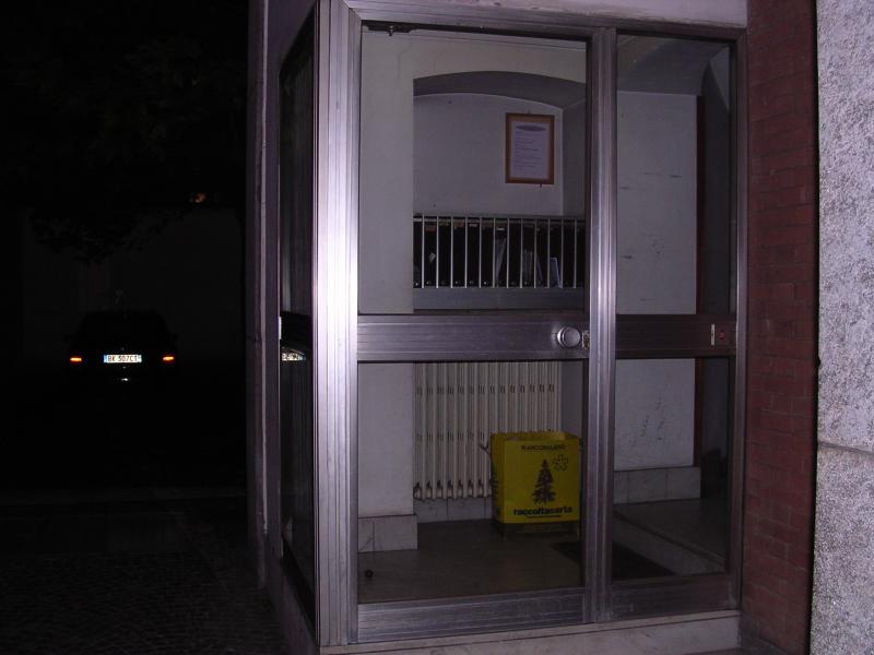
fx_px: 959
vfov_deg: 37.7
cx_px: 437
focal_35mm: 38
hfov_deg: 49.0
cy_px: 328
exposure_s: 1/60.1
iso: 163
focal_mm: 5.8
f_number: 2.8
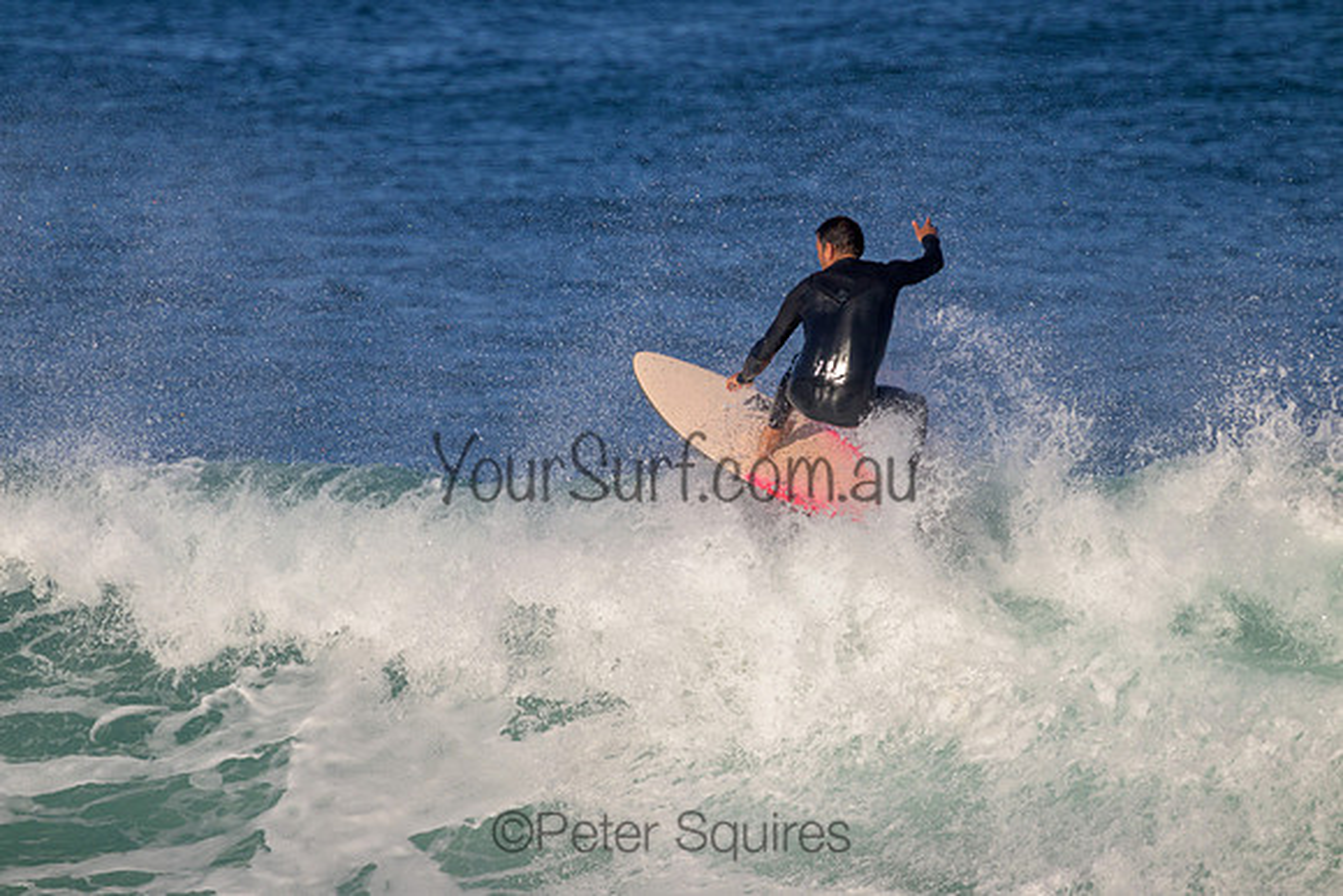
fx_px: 29850
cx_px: 672
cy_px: 448
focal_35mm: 800
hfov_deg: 2.6
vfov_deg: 1.7
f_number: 11
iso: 720
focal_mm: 800
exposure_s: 1/2000
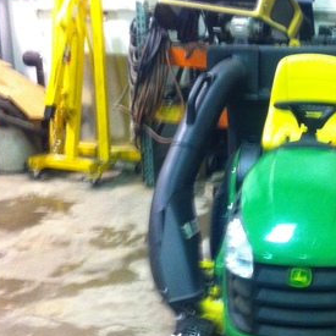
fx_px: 670
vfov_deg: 28.1
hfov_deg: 27.5
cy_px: 197
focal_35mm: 61
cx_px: 279
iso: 400
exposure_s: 1/15
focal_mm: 3.85
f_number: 2.8
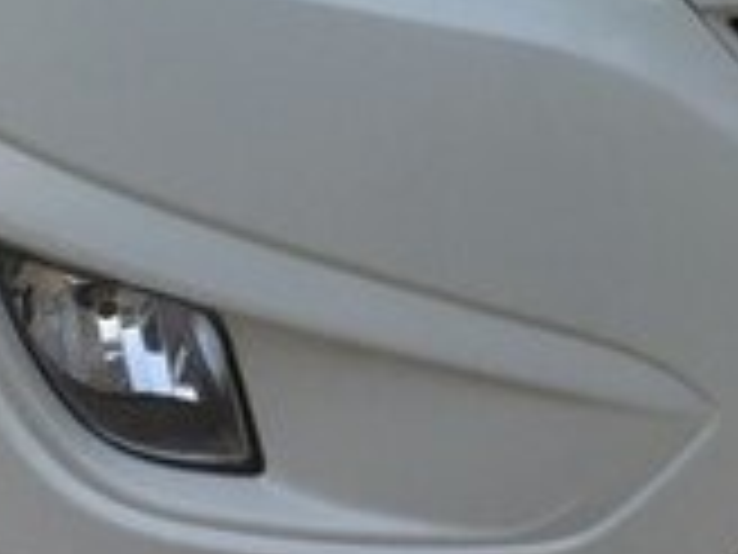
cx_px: 765
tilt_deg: -12.5
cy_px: -372
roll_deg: -0.1
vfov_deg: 11.9
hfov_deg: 16.4
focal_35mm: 117
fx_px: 2494
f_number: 2.2
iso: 32
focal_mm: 4.15
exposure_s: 1/100
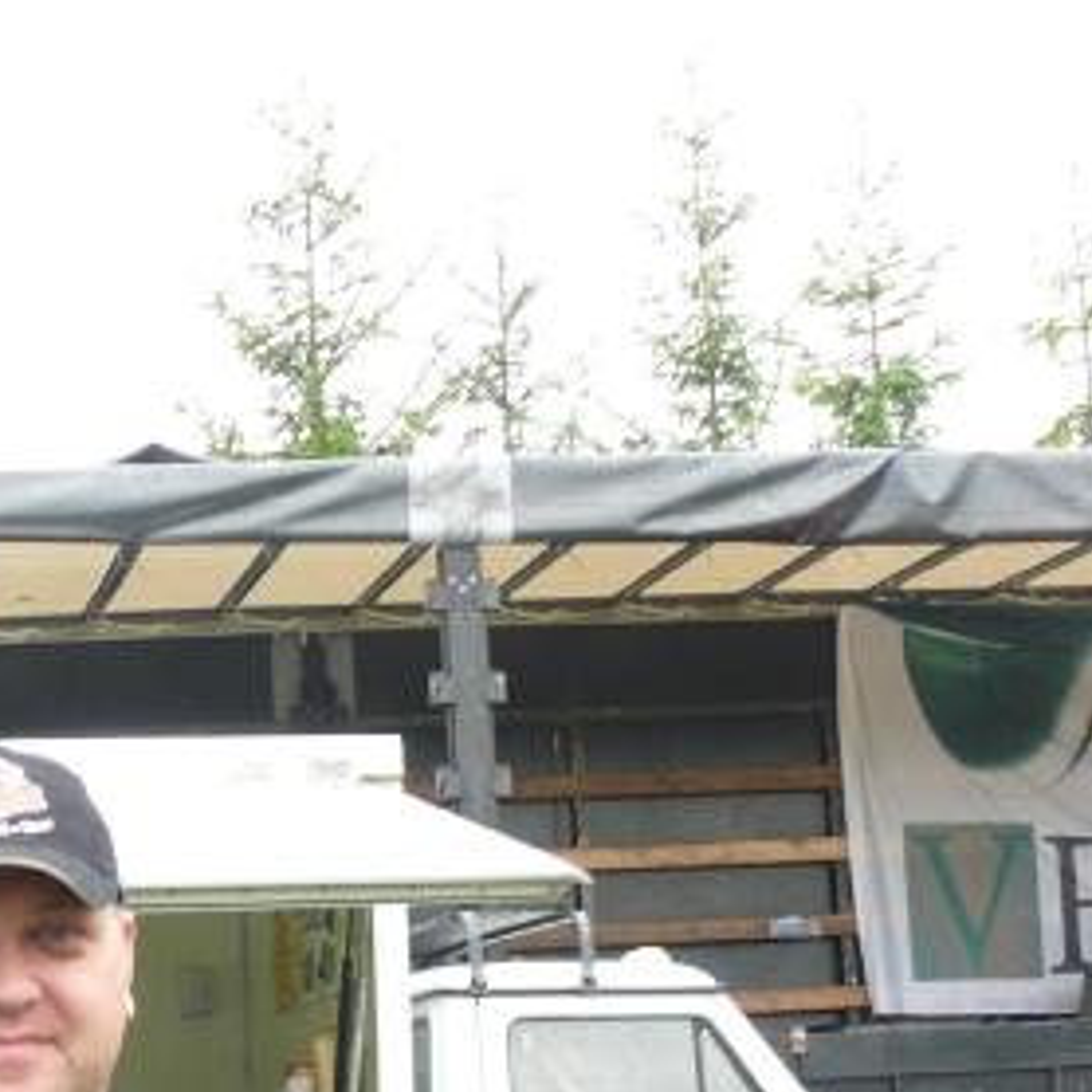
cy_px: 1004
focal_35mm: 78
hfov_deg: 21.3
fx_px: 2784
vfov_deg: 21.6
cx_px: -47
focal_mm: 7.4
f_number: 3.6
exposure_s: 1/100
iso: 100
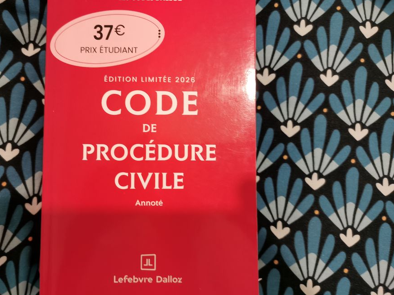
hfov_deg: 58.2
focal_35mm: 31
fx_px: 353
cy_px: 139
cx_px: 174
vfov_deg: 45.4
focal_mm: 5.58
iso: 320
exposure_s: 1/33.3
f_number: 1.8
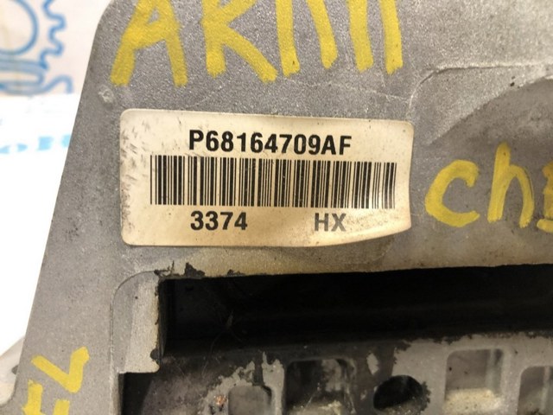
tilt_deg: -35.2
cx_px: 276
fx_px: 447
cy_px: 208
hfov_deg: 63.4
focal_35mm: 28
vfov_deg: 49.7
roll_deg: -0.2
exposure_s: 1/17
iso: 40
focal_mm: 4
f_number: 1.8
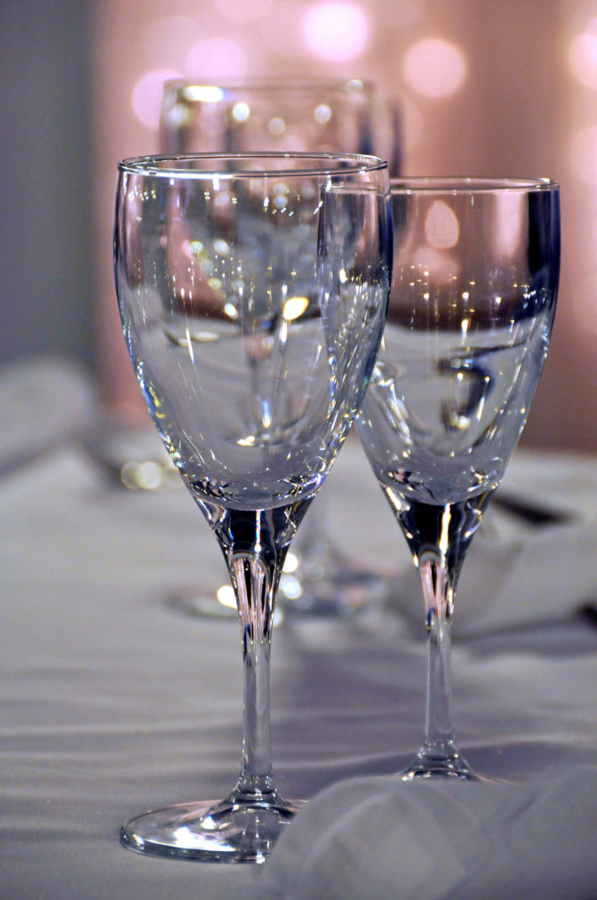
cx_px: 298
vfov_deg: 9.2
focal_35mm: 225
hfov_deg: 6.1
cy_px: 450
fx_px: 5612
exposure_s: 1/20
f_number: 5.6
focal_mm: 150
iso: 800
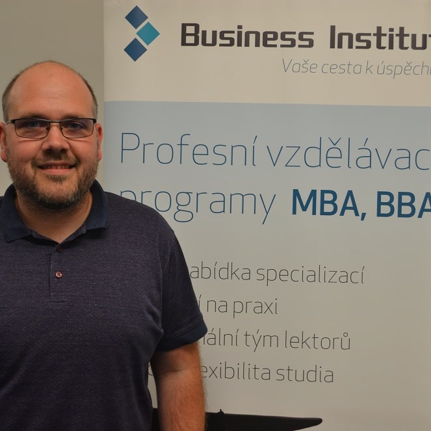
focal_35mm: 50
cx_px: 242
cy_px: 215
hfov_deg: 34.0
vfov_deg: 34.0
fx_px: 704
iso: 400
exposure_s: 1/25
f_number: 4.2
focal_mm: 26
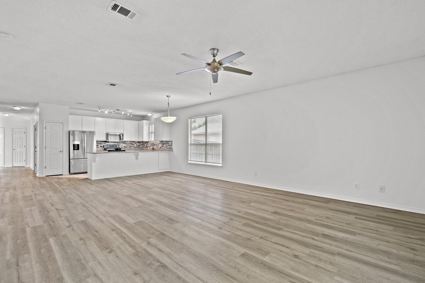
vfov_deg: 77.3
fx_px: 177
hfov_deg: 100.4
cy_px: 142
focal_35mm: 15
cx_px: 212
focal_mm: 10
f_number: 8
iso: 400
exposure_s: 1.3
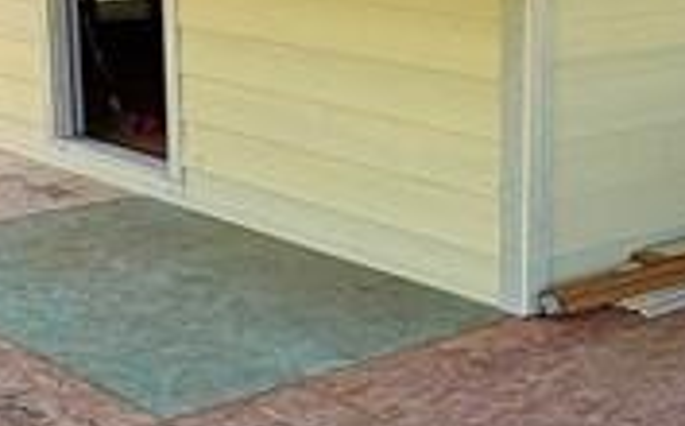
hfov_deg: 23.6
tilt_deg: -12.6
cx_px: 584
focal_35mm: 86
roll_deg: -0.6
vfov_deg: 15.1
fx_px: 1603
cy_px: 167
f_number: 2.2
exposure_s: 1/335
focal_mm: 2.22
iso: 50
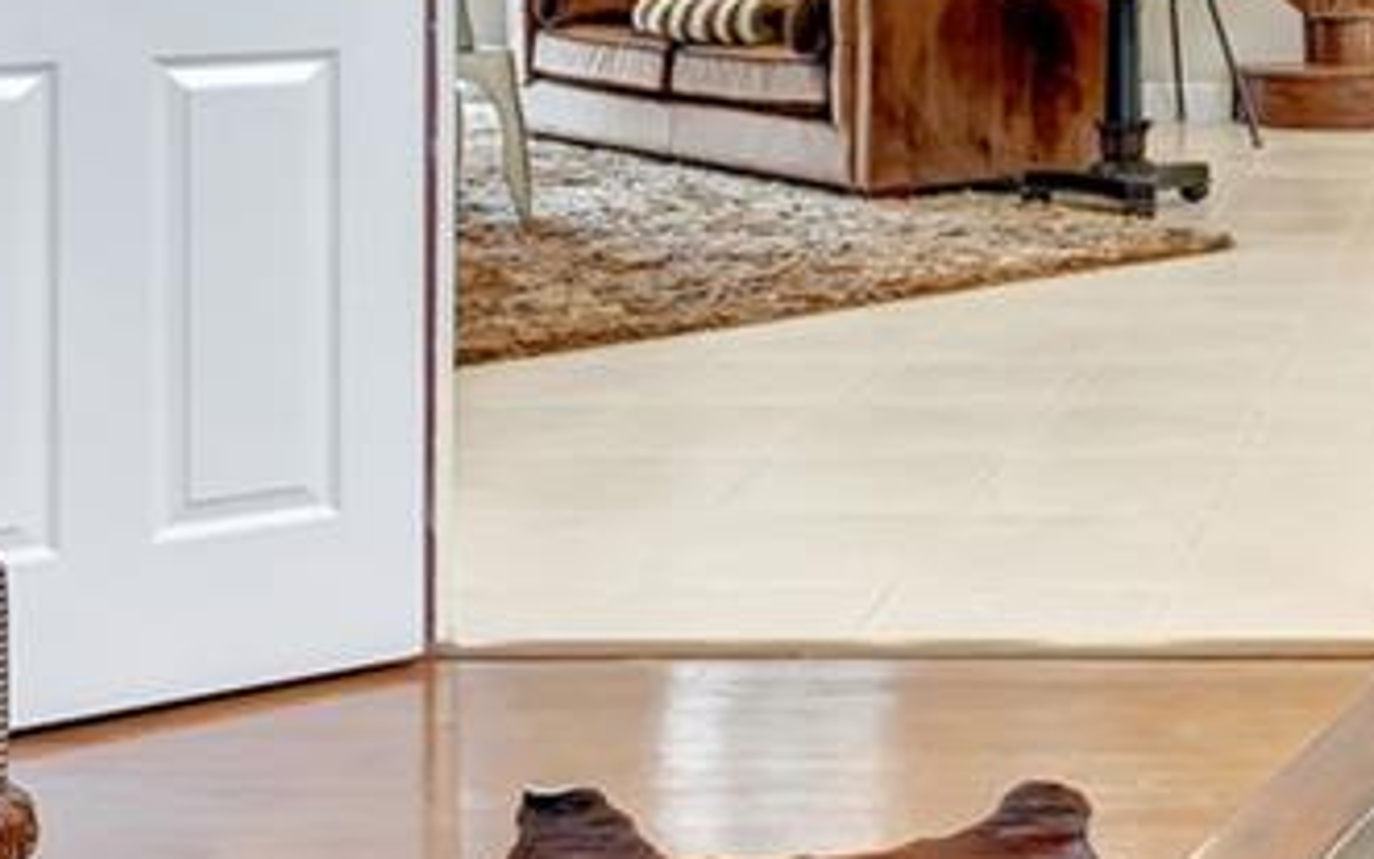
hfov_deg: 26.8
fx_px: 2584
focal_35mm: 69
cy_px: -232
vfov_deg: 17.8
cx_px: 1602
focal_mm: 14
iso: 400
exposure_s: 1.3
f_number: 8
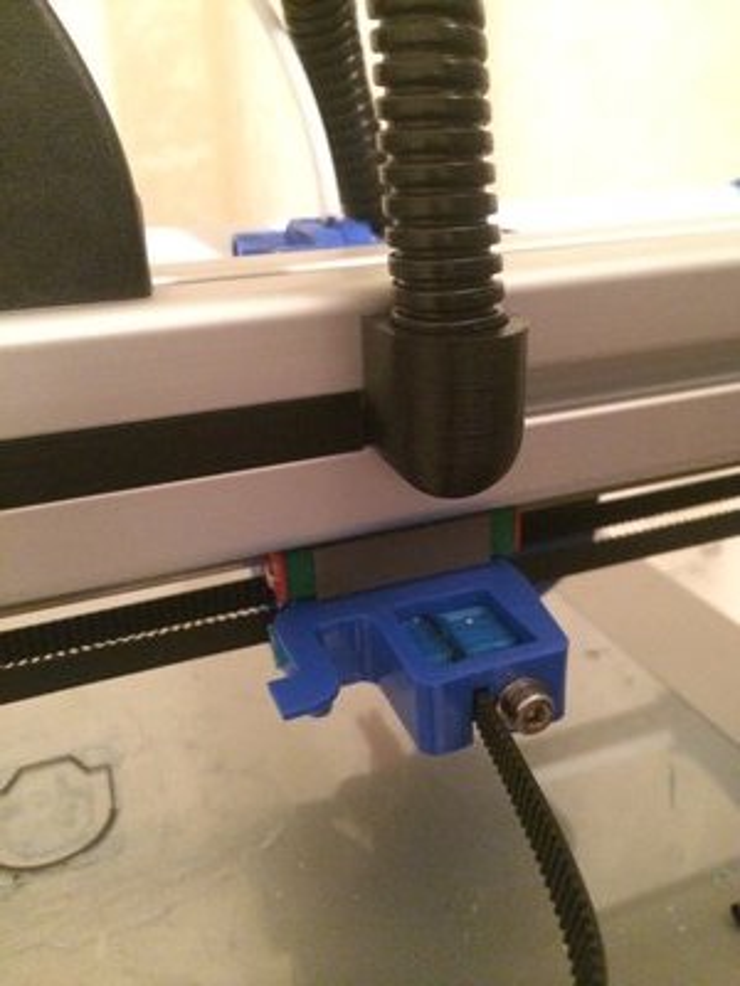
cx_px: 370
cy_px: 493
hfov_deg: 46.8
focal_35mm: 30
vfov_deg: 60.0
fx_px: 855
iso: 1250
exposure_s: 1/15
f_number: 2.2
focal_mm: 4.12
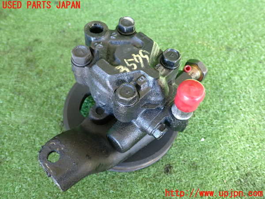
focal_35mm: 32
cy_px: 100
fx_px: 245
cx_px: 132
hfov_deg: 56.8
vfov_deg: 44.2
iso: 400
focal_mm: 5.79
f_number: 2.4
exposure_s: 1/30
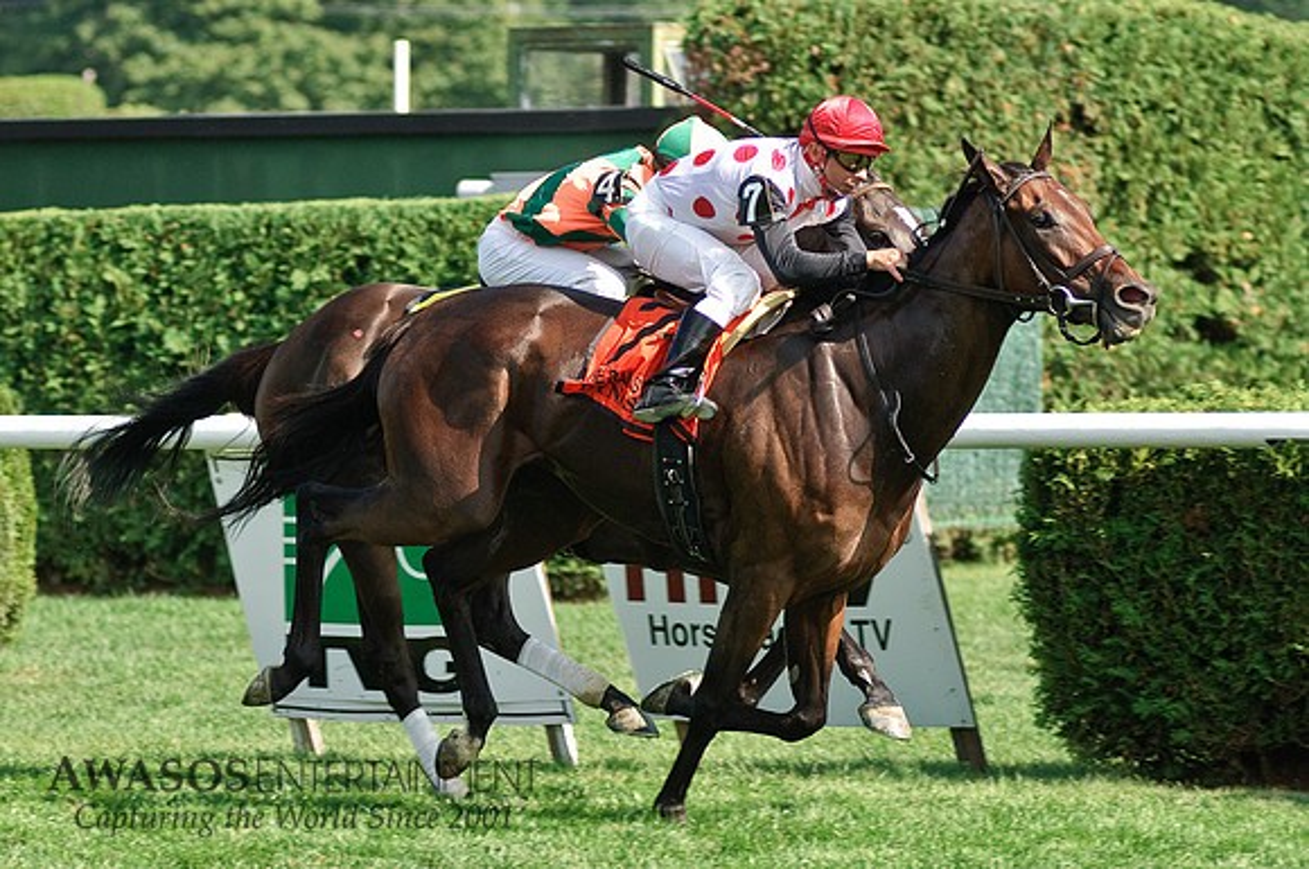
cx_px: 654
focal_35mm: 188
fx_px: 6808
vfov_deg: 7.3
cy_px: 434
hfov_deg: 11.0
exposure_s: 1/1250
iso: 320
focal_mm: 125
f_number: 4
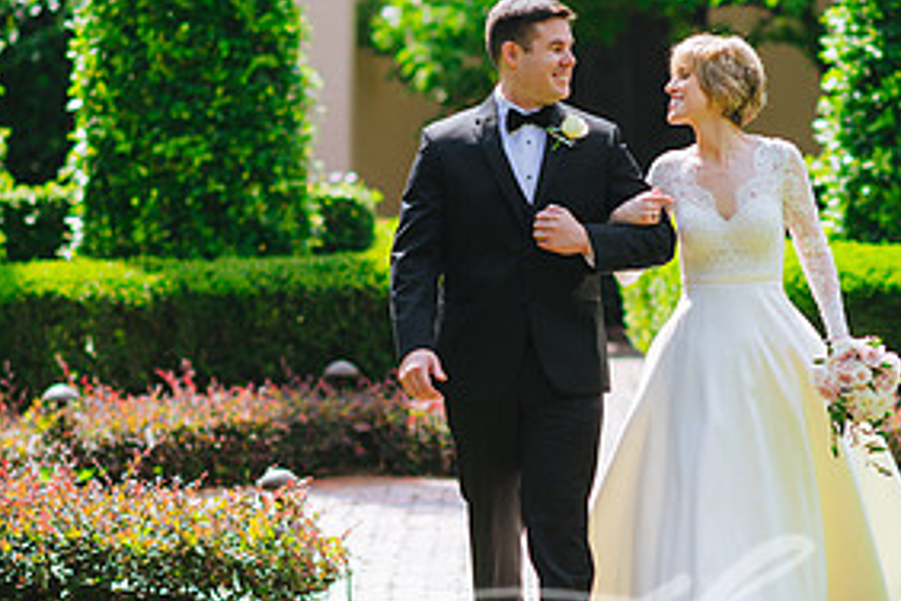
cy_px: 353
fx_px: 4380
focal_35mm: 175
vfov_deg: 7.8
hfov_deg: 11.7
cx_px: 629
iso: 100
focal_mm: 85
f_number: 2
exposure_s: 1/2500
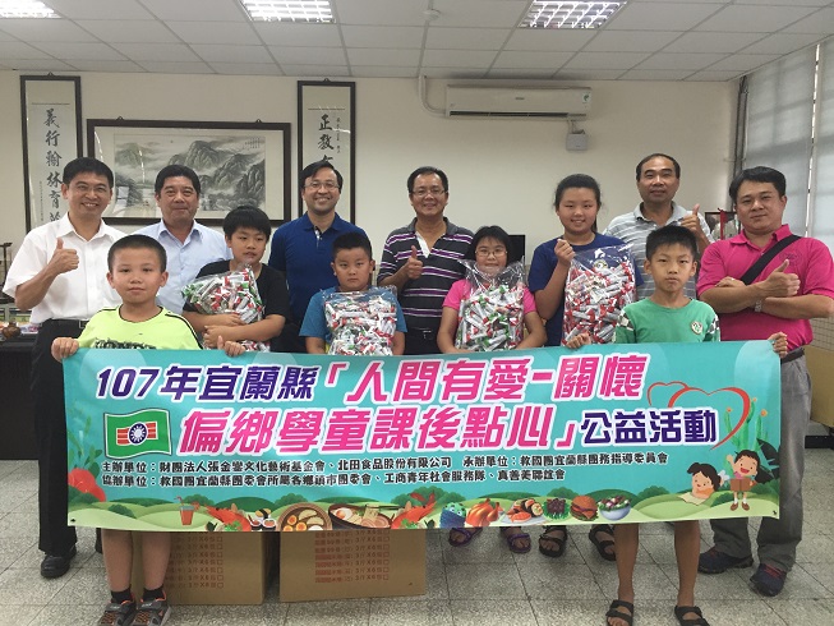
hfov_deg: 61.7
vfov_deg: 48.2
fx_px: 699
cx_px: 417
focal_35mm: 29
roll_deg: -1.2
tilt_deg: -6.3
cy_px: 313
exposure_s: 1/30
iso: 50
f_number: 2.2
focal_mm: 4.15
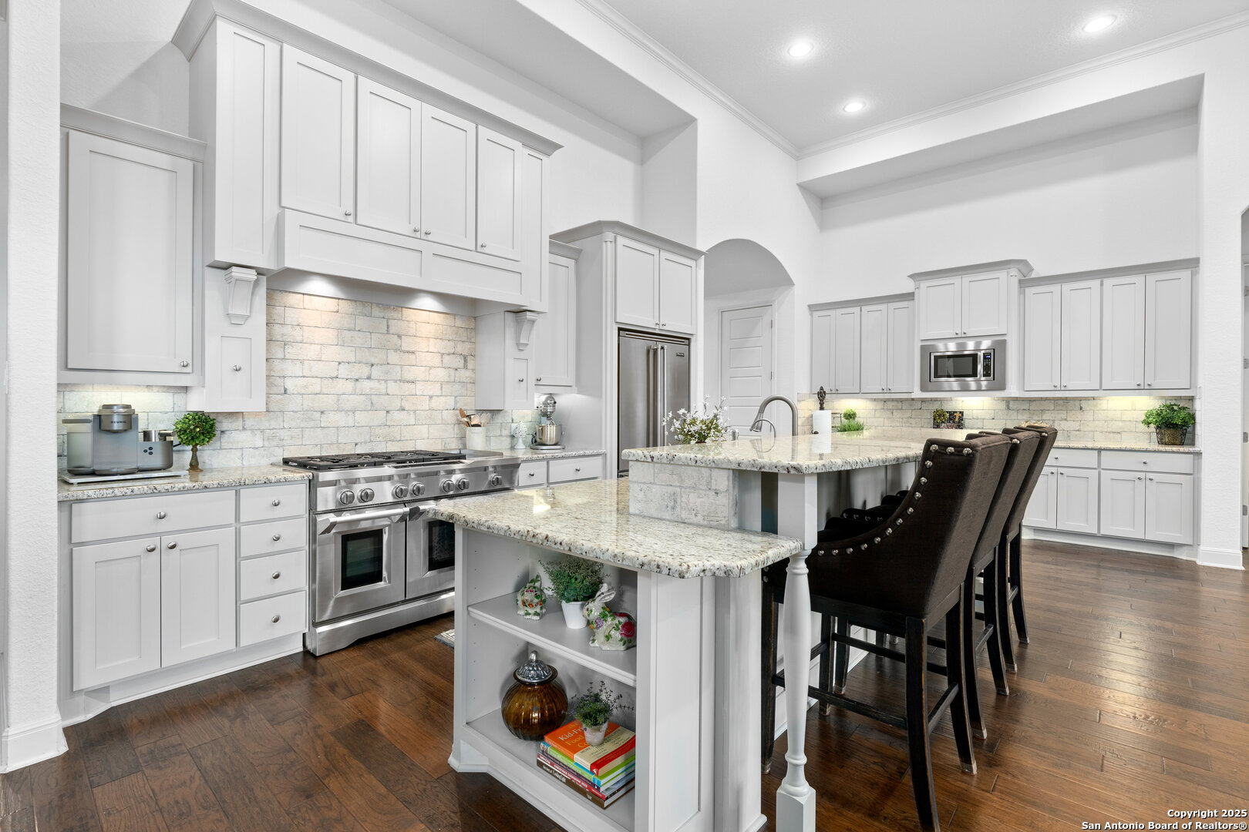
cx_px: 624
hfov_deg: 96.7
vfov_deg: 73.7
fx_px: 555
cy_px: 416
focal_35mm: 16
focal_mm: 16
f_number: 7.1
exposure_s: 1
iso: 320
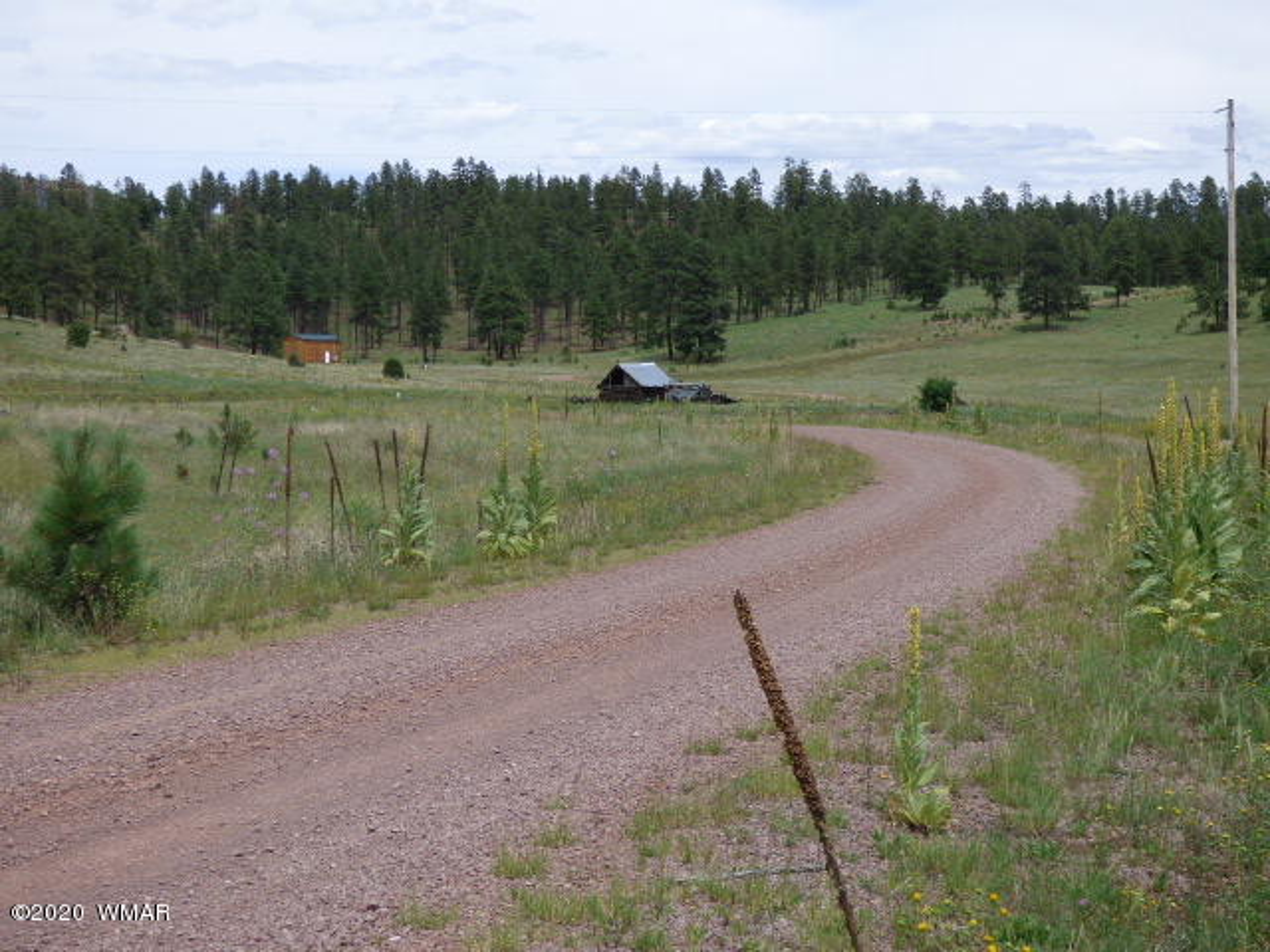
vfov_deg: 20.2
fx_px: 2678
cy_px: 476
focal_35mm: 73
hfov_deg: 26.7
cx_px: 635
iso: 100
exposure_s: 1/640
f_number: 4.3
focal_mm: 12.29
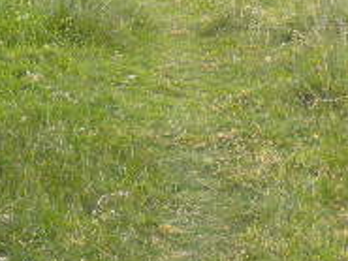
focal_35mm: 142
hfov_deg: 13.7
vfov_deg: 10.5
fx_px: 1428
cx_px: 21
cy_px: 105
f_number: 4.9
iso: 113
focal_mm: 7.4
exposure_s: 1/196
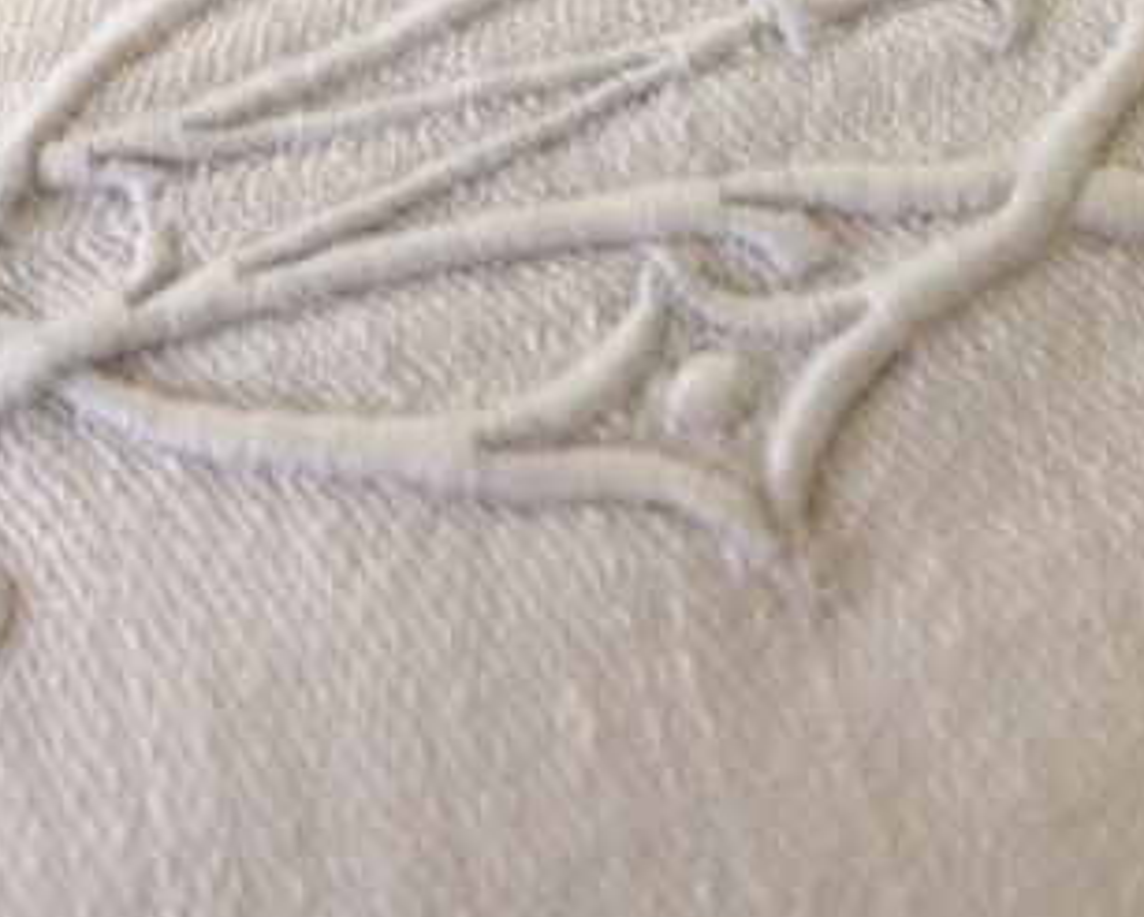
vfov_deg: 24.4
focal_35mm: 59
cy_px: -37
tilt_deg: -54.7
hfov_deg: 31.9
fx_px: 1999
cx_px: 511
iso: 50
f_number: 2.2
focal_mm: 4.15
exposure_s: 1/17
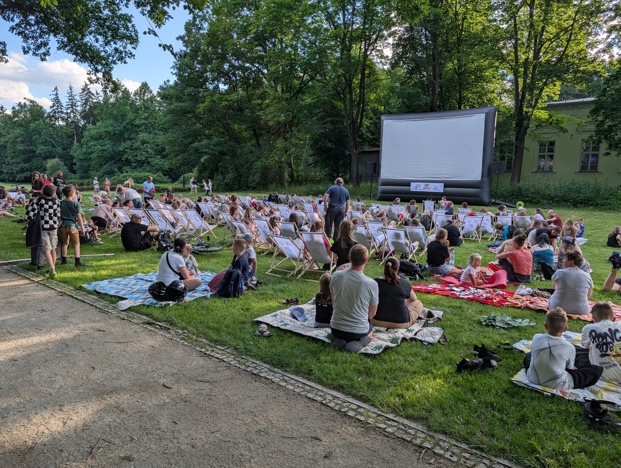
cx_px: 310
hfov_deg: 71.5
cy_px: 234
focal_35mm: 24
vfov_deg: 56.9
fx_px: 431
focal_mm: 6.9
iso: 17
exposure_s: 1/327
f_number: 1.68
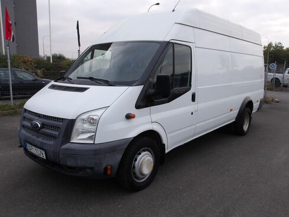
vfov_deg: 51.4
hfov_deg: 65.3
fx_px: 225
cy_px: 108
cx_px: 144
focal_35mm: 27
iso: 100
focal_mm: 4.9
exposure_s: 1/175
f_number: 3
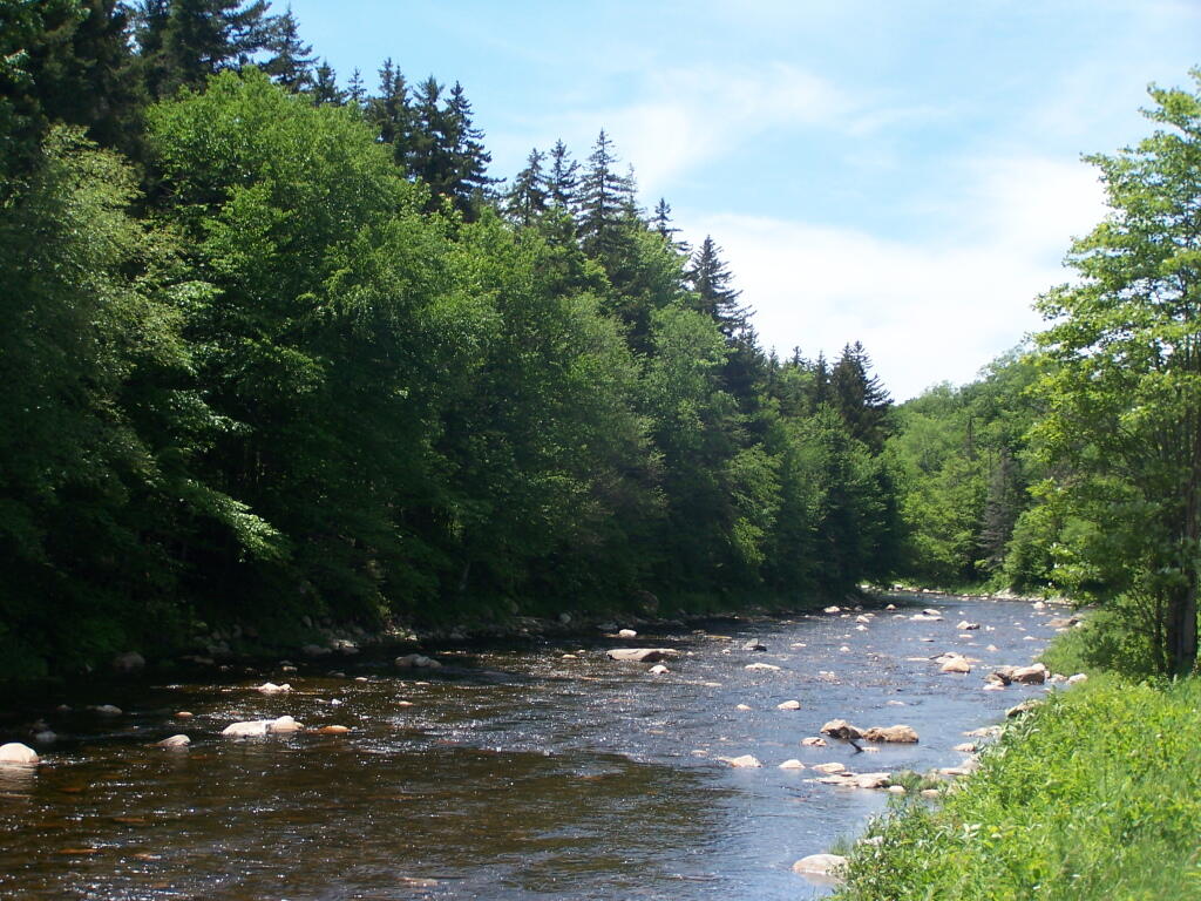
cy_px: 450
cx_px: 600
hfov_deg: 29.0
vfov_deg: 21.9
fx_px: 2325
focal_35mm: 67
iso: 80
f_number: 3.2
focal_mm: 11.1
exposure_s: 1/640
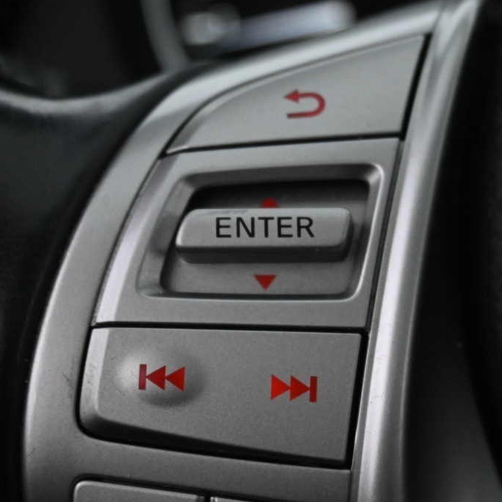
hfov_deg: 20.7
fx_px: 1370
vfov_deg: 20.7
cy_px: 324
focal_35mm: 84
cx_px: 324
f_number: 4.5
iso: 1800
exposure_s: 1/40
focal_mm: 27.5
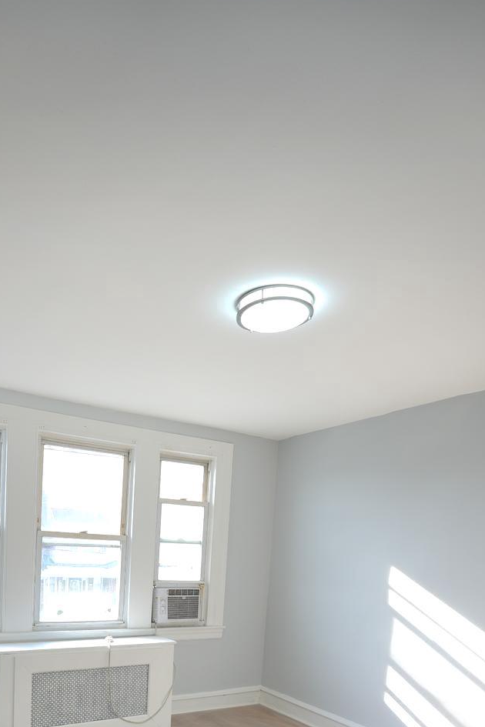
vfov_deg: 63.5
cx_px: 156
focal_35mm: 26
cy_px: 580
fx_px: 525
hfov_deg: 48.6
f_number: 4
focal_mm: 16
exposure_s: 1/10
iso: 100
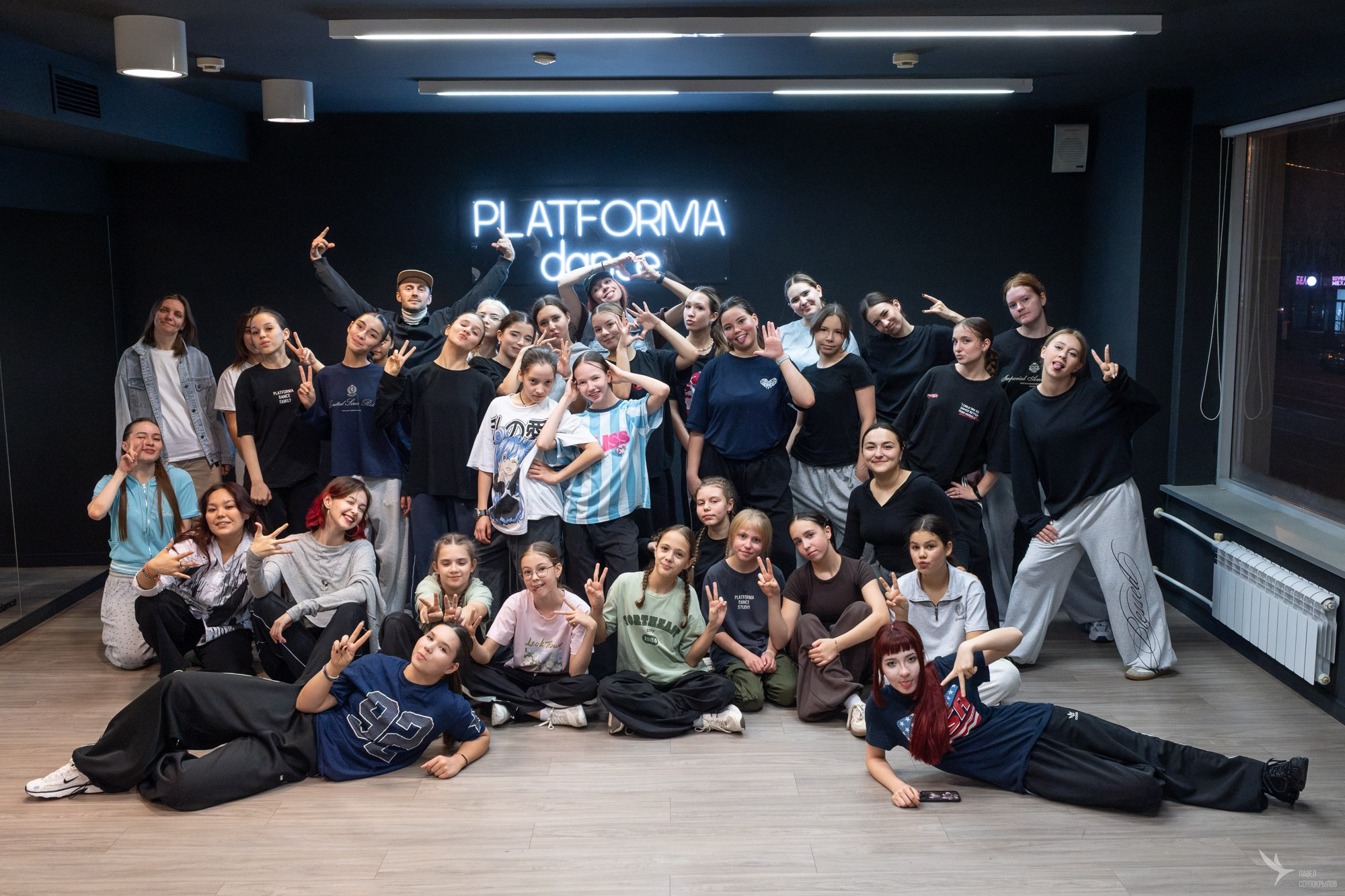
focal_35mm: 34
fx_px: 1269
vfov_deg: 38.9
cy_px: 447
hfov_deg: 55.9
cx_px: 675
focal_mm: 20.5
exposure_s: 1/125
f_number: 5
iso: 2500
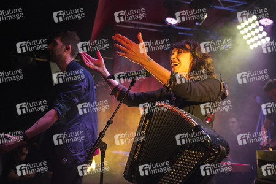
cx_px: 138
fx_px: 245
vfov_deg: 41.1
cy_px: 92
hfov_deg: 58.7
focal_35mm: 32
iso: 3200
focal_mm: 32
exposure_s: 1/320
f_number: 2.8
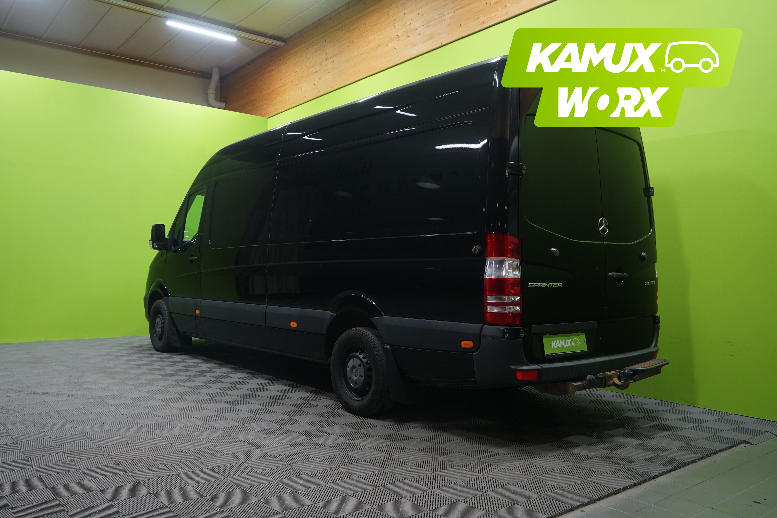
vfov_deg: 45.0
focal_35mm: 29
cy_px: 259
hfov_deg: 63.7
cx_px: 388
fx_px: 626
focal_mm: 29
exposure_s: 1/20
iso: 800
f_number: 5.6
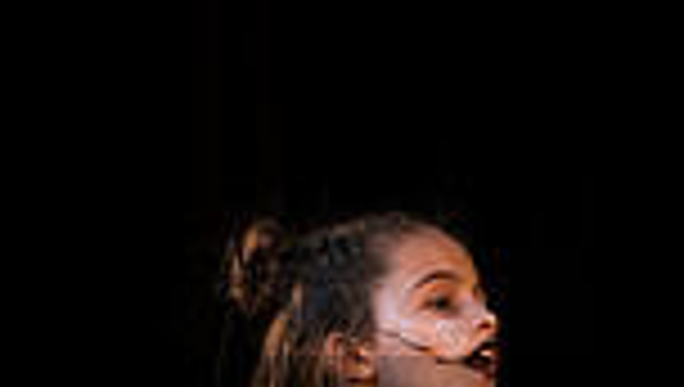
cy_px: 787
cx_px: 1332
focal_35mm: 581
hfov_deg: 3.7
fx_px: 10552
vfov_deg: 2.1
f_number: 2.8
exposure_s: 1/80
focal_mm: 132
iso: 400
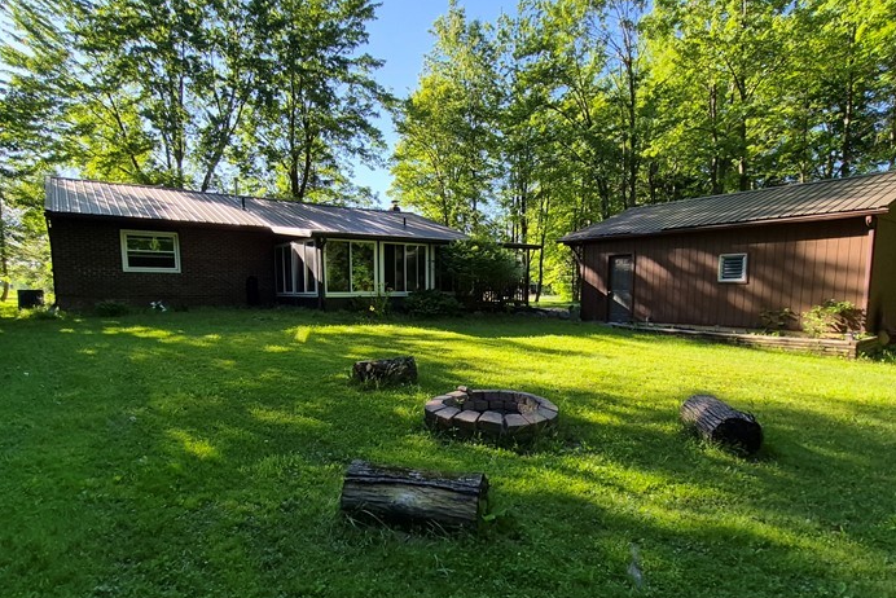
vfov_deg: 61.7
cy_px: 343
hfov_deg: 83.9
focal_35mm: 20
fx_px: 498
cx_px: 426
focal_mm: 1.74
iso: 40
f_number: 2.2
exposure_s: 1/562
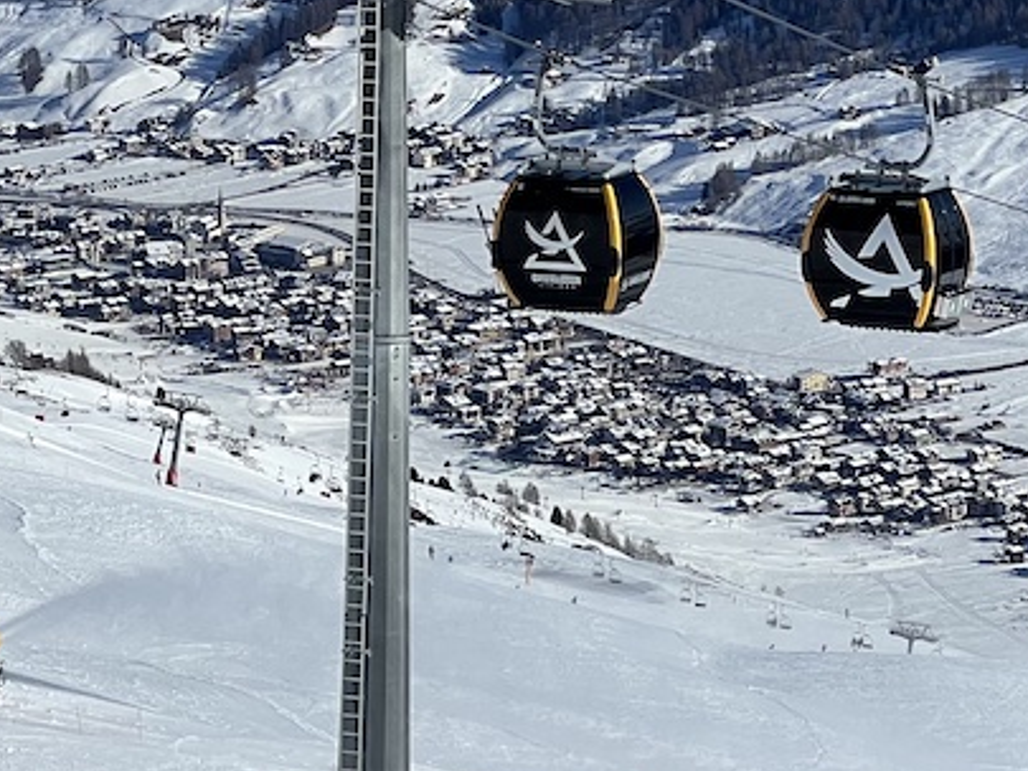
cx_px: 594
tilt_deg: -6.3
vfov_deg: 6.5
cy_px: -165
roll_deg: +1.6
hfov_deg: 8.7
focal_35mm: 228
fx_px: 6773
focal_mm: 9
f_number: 2.8
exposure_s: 1/1647
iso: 32
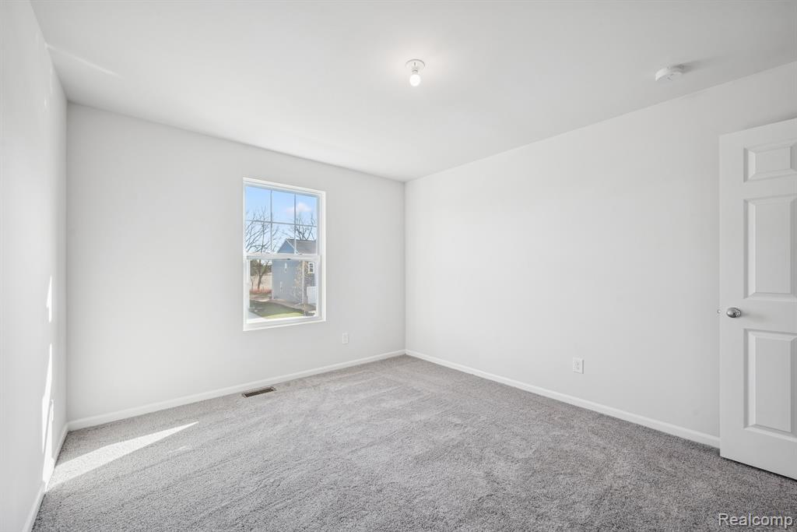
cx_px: 398
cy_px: 266
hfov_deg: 104.2
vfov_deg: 81.2
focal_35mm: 14
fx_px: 310
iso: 100
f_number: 9
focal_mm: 14
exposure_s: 1/2.5
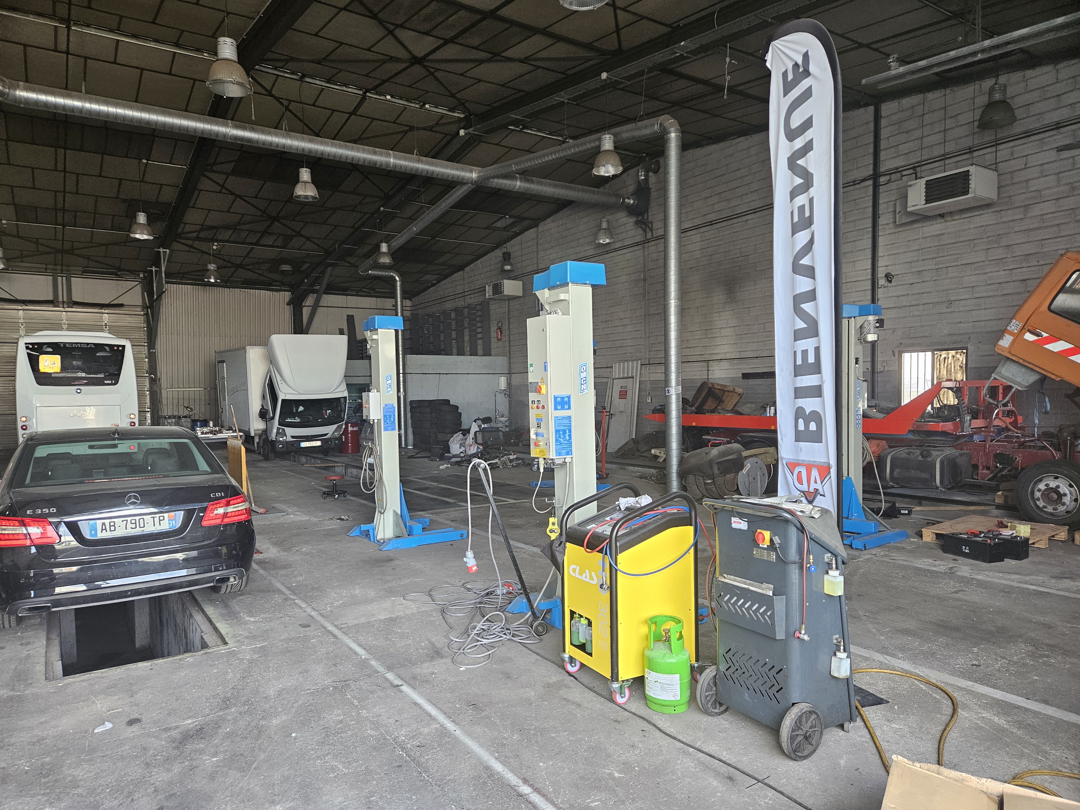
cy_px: 405
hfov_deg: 73.9
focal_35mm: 23
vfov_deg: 58.9
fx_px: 718
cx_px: 540
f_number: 1.8
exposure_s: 1/180
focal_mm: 5.4
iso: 200
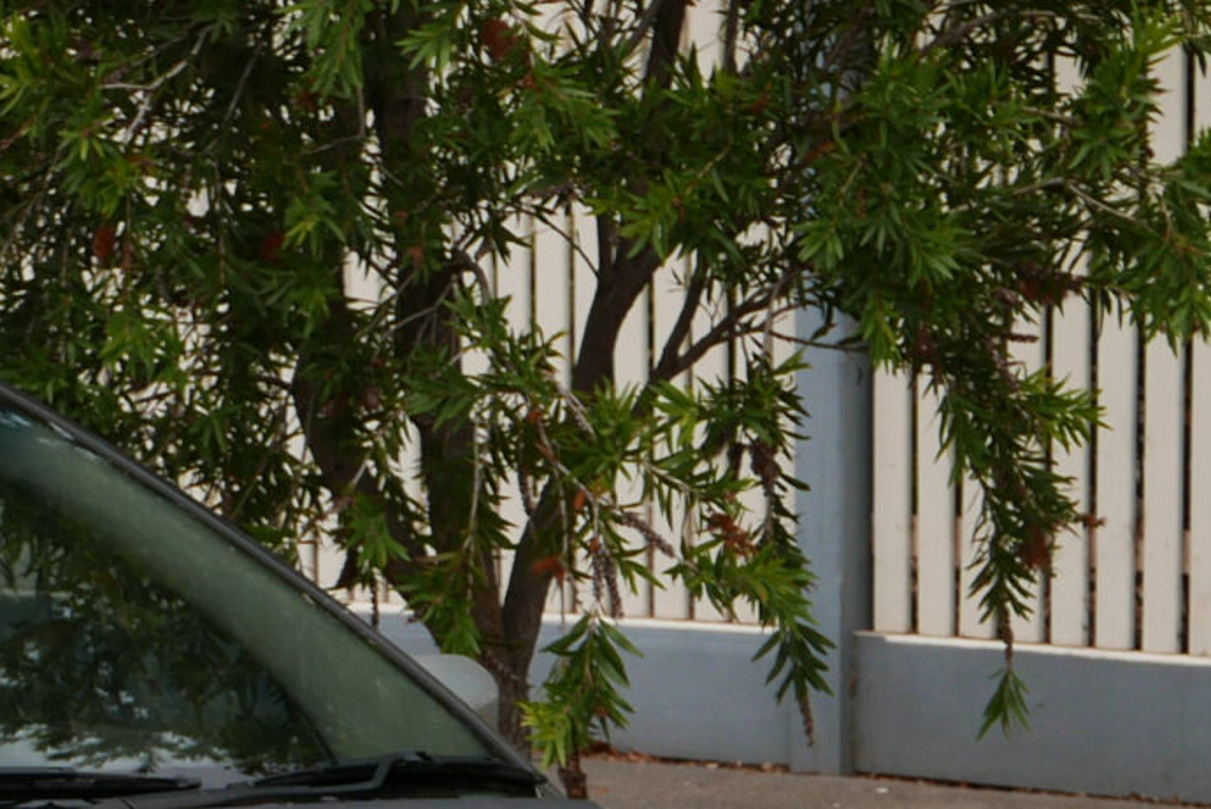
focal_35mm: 193
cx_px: -325
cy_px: 1221
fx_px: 6496
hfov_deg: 10.4
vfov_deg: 7.0
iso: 200
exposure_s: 1/1300
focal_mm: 23.6
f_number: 5.6
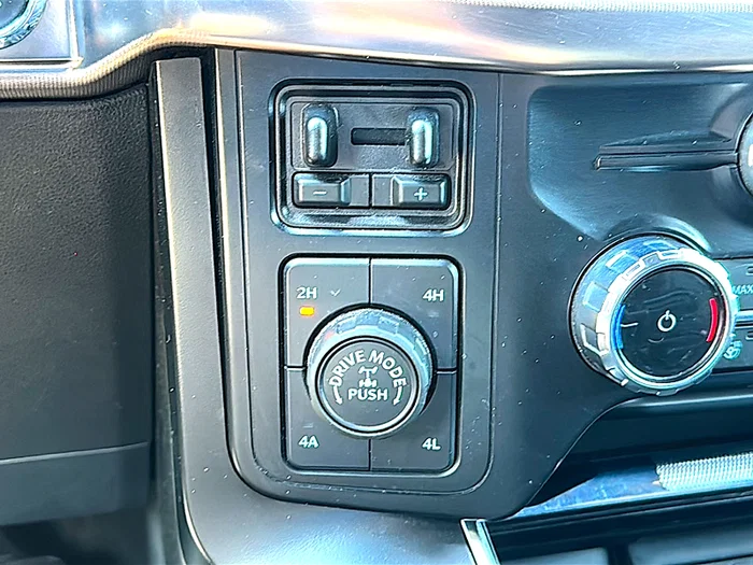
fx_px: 914
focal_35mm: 42
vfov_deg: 34.3
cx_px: 376
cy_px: 282
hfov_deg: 44.8
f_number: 1.78
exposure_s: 1/40
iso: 500
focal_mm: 6.86
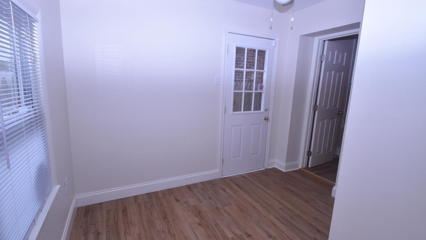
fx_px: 192
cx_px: 215
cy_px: 116
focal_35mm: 17
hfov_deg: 95.9
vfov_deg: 63.9
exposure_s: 1/60
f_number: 13
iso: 900
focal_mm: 10
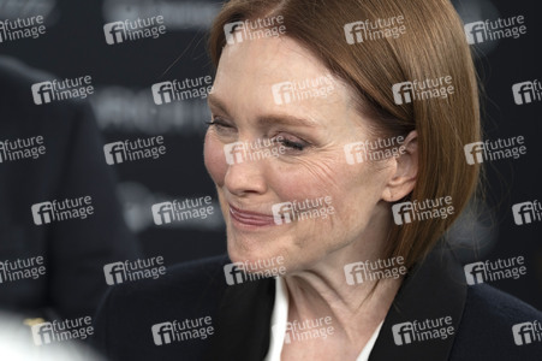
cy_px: 180
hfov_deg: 10.3
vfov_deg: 6.9
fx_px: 3009
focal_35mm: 200
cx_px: 271
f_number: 6.3
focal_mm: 200
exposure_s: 1/500
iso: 2000
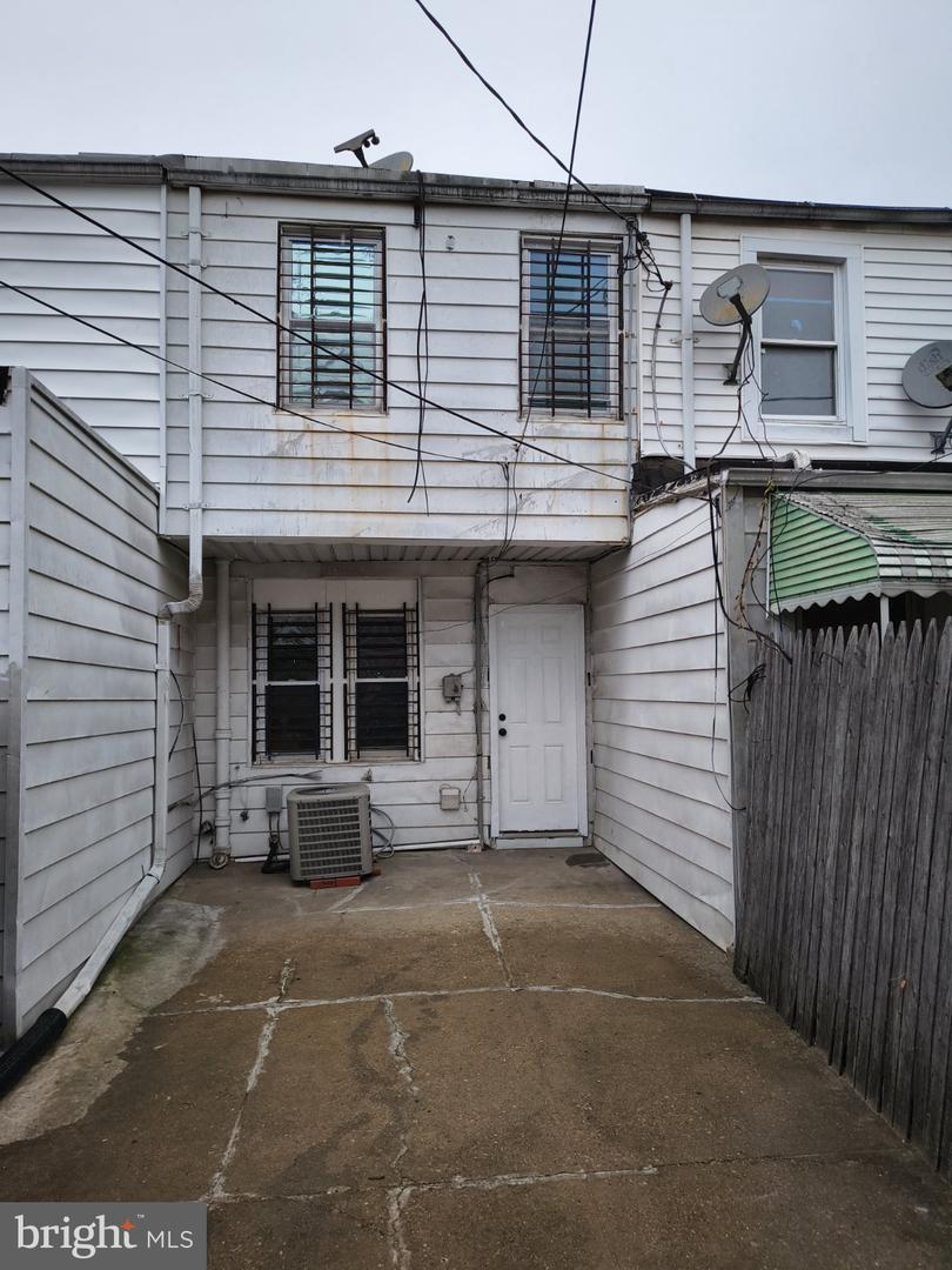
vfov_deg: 71.6
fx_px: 880
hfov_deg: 56.8
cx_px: 476
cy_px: 635
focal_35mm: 24
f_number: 1.8
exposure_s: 1/834
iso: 100
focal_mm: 5.56
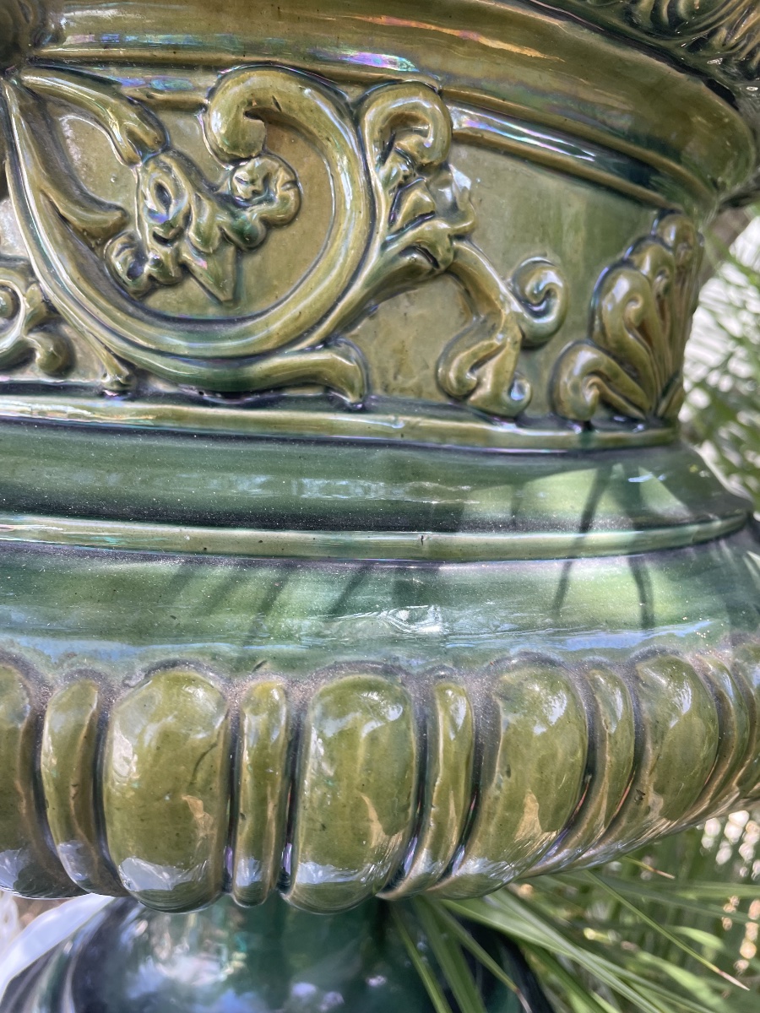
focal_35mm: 26
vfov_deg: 67.3
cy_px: 506
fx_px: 761
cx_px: 380
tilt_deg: -13.1
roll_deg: -2.5
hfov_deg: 53.1
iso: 40
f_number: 1.6
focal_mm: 4.2
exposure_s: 1/121
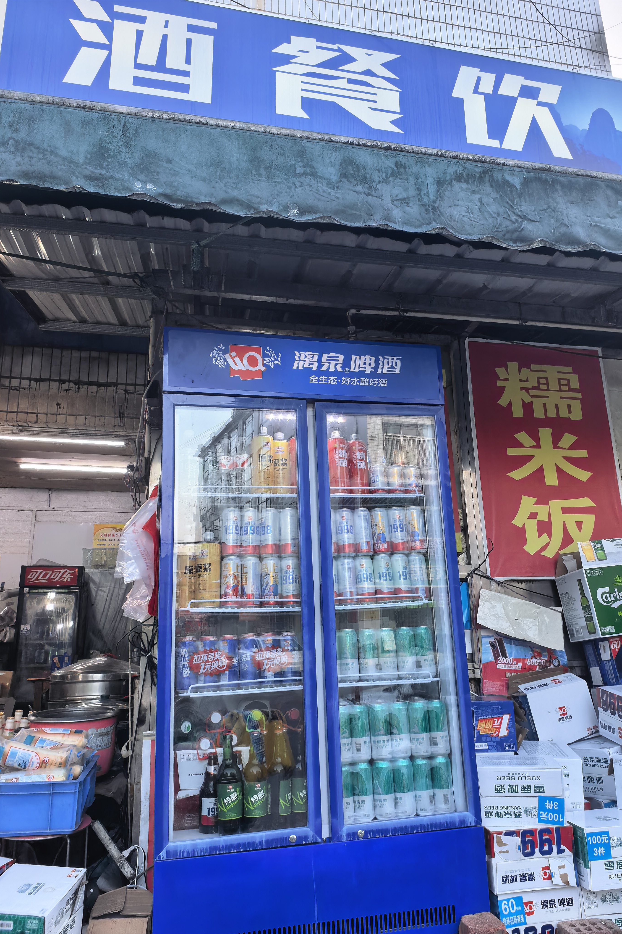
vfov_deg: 71.5
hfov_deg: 51.2
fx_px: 648
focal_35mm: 25
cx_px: 338
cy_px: 467
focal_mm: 5.75
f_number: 4
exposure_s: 1/100
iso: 200
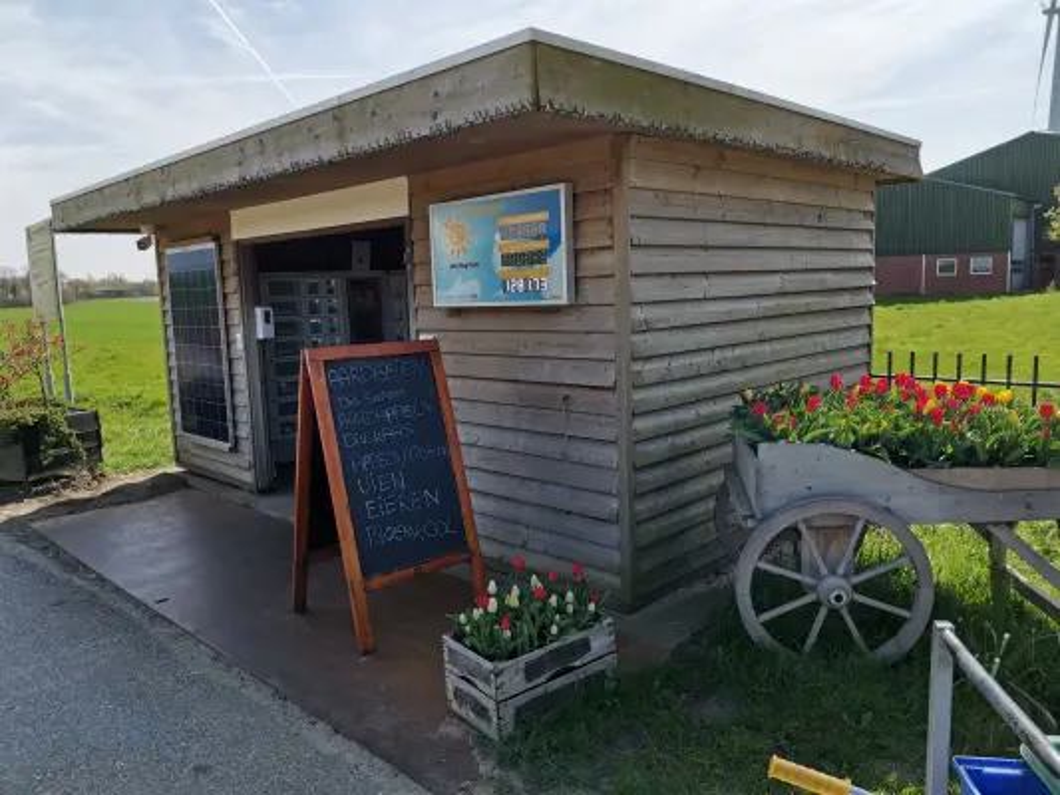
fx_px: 796
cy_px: 398
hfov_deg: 67.3
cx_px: 530
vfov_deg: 53.1
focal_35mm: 26
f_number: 1.4
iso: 50
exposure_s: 1/2646
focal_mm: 4.66
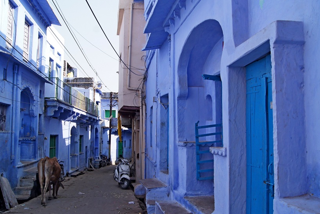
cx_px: 152
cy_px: 113
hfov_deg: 57.2
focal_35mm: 33
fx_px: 293
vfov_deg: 40.0
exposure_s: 1/320
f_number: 10
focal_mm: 18
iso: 400
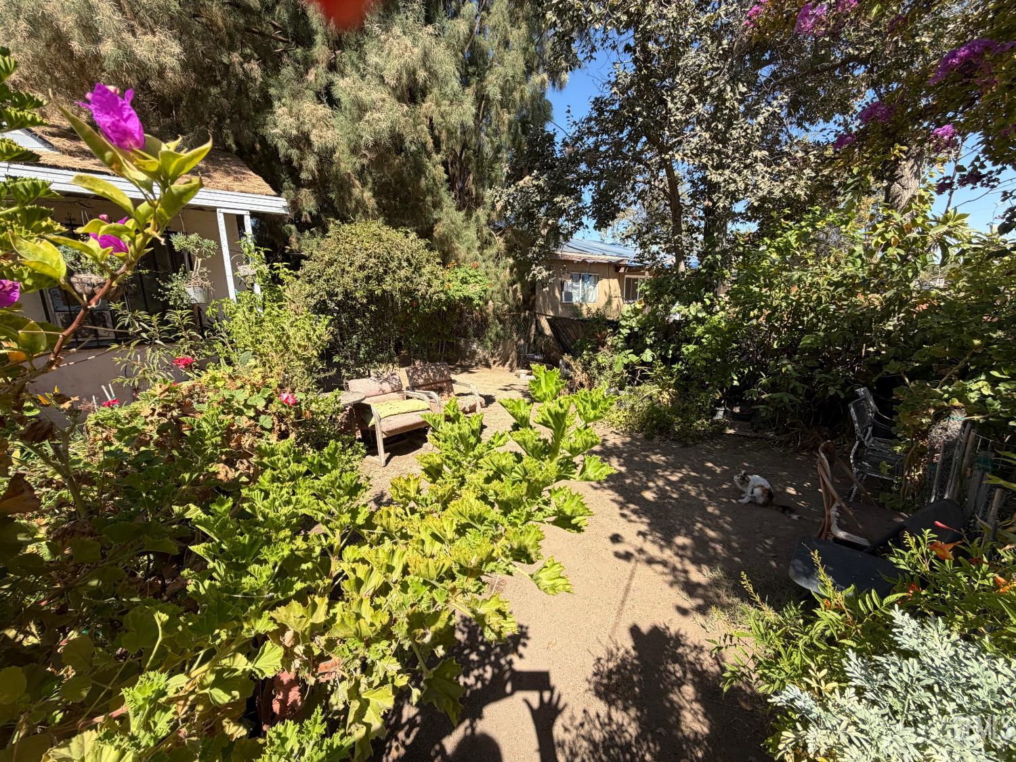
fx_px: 411
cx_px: 508
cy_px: 381
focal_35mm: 14
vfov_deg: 85.7
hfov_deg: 102.1
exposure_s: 1/770
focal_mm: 2.22
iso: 40
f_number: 2.2
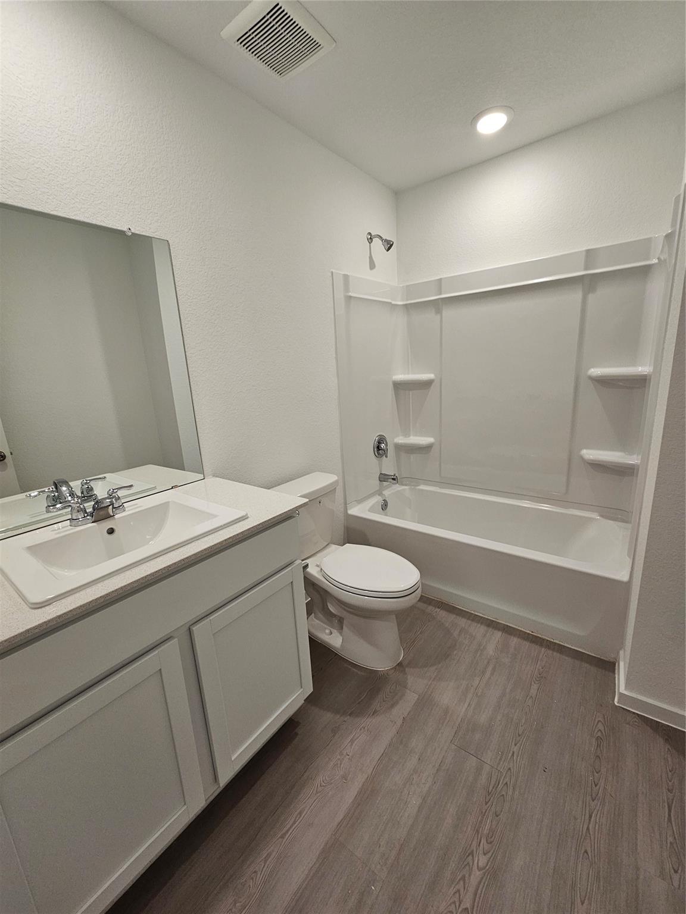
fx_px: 344
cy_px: 457
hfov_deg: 89.9
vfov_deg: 106.2
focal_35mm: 13
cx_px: 343
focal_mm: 2.2
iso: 100
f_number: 2.2
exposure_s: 1/60
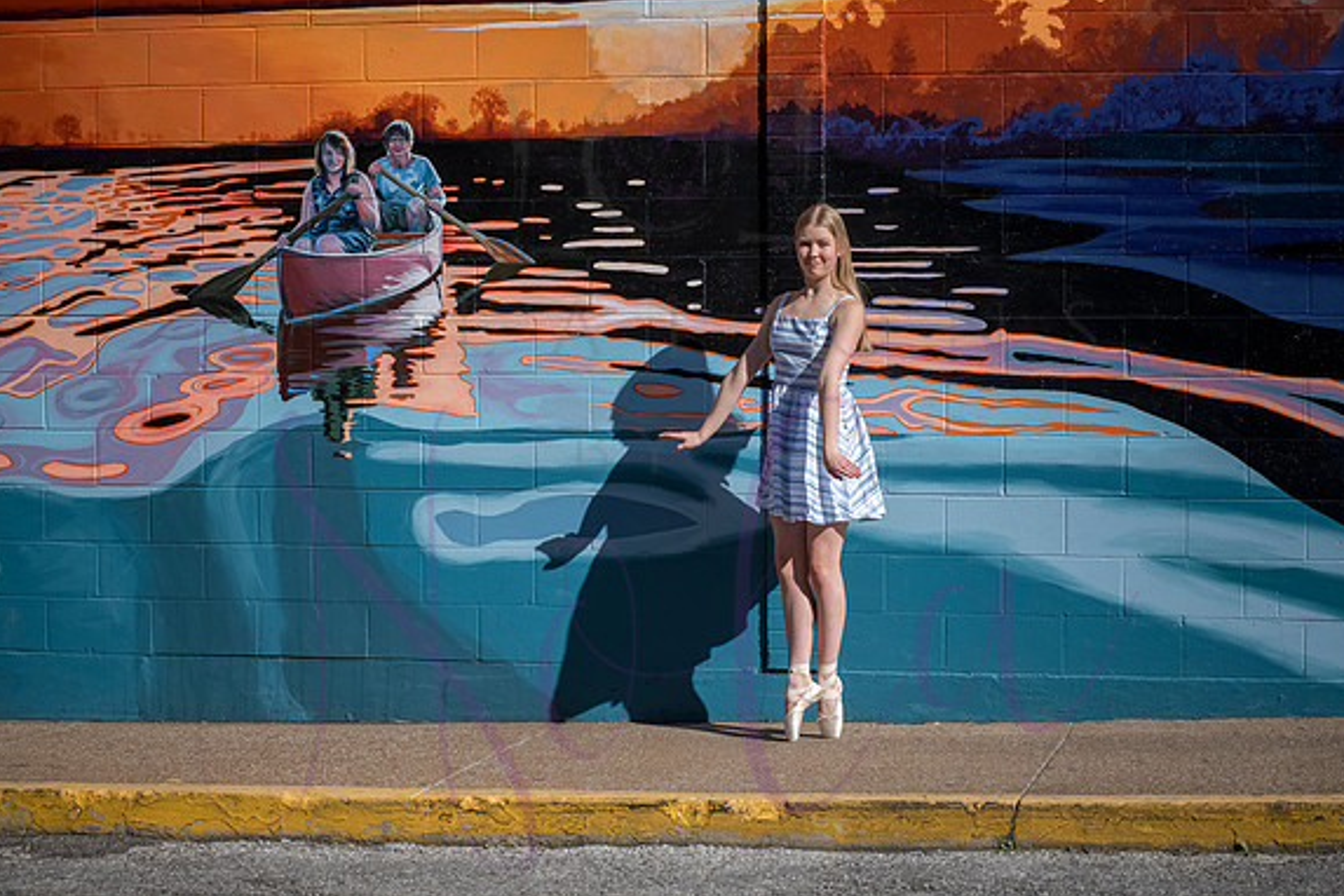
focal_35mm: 81
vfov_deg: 16.9
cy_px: 444
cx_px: 668
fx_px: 3024
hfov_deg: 25.1
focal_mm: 80
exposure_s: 1/1000
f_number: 10
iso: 400
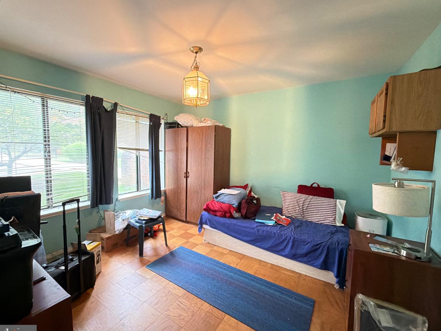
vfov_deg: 81.7
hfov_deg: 98.2
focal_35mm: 15
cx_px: 215
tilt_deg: -4.4
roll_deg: -1.0
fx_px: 191
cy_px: 166
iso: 2000
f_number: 2.2
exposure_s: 1/30
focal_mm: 2.22
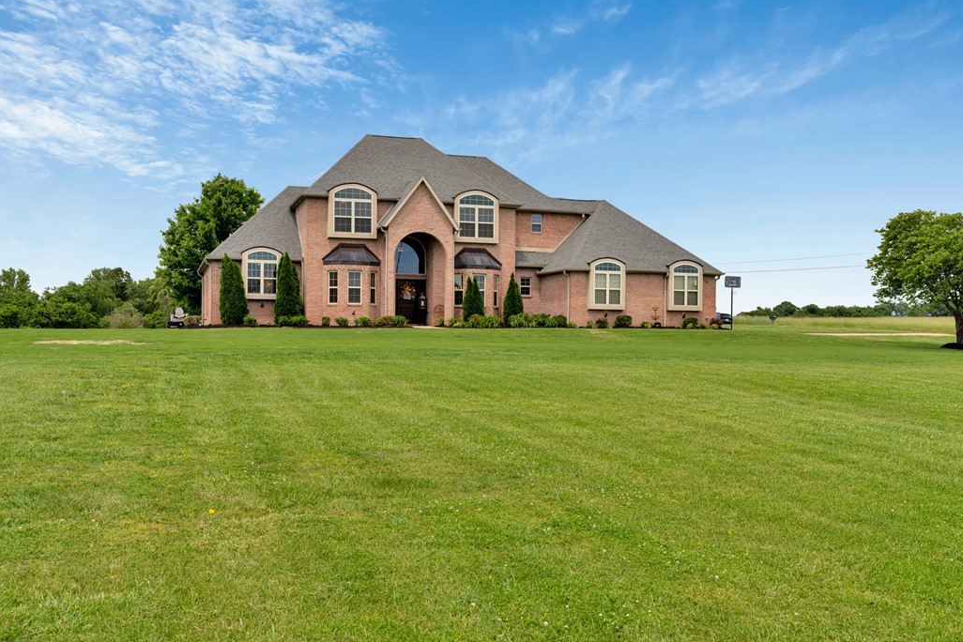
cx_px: 479
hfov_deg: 53.1
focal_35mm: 36
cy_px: 306
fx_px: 963
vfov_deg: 36.9
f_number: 7.1
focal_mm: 34
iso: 100
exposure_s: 1/160
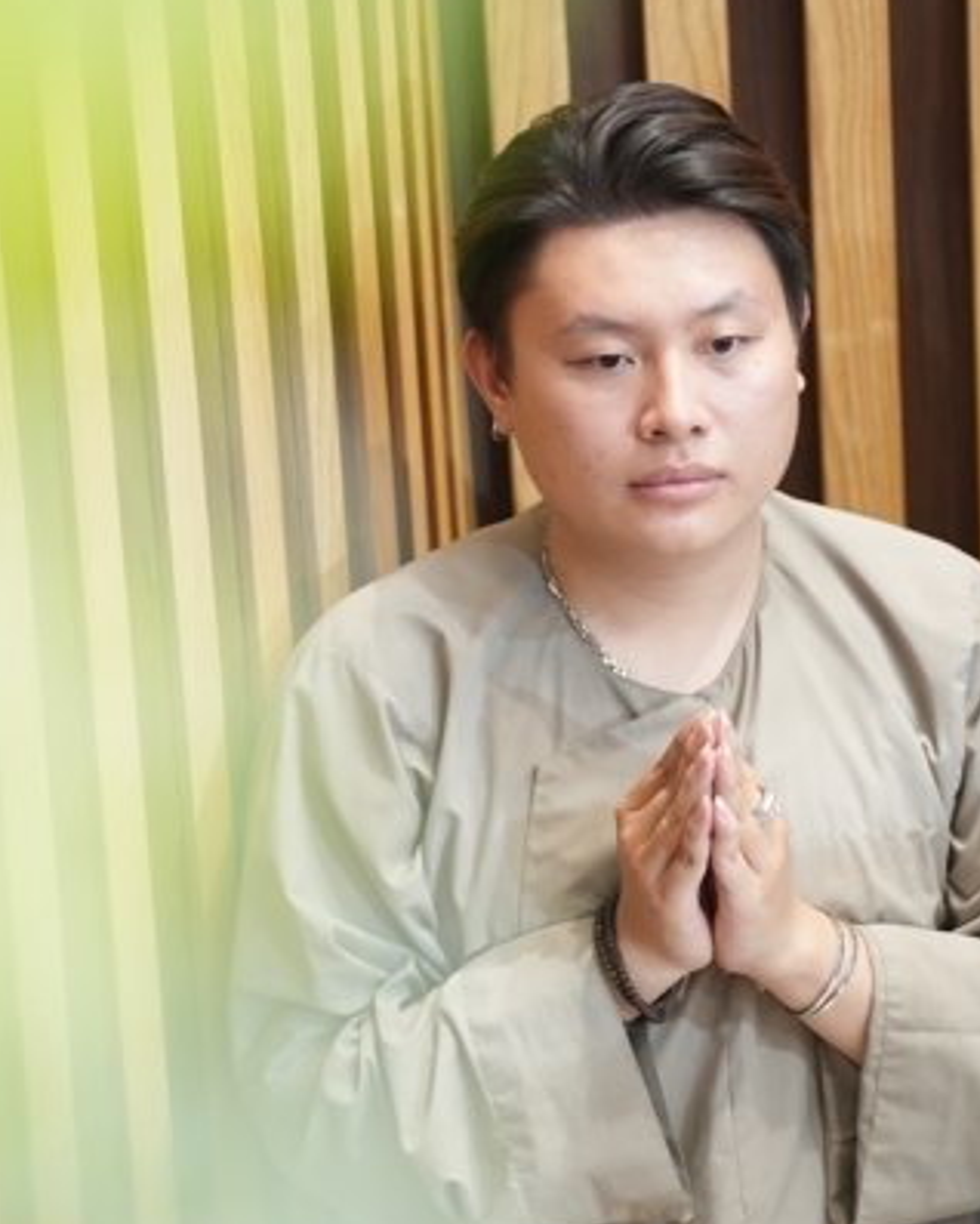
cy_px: 638
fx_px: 6847
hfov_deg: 8.2
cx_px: 495
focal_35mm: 189
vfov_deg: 10.2
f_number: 2.8
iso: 4000
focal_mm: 123
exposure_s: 1/60
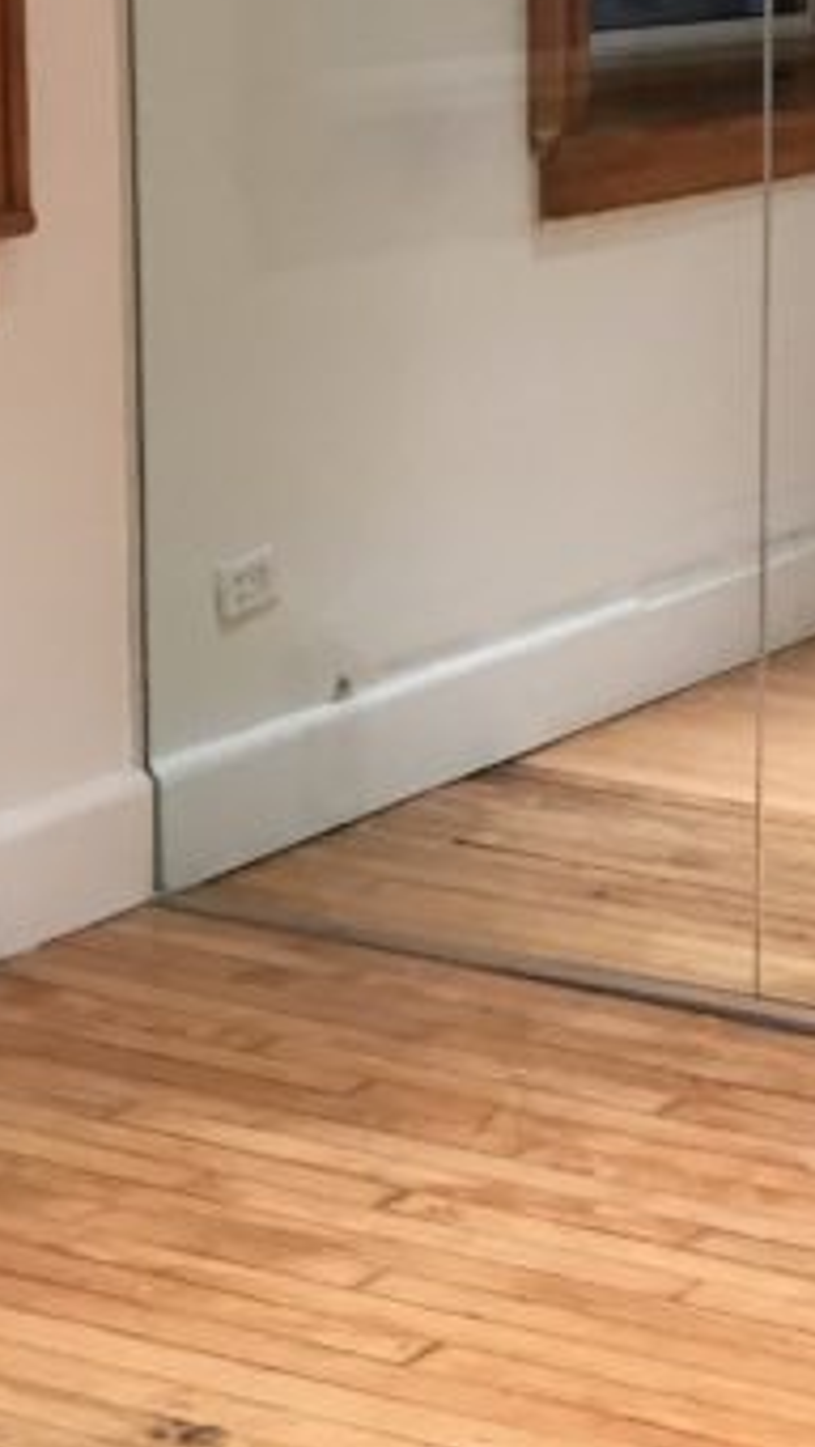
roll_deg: +0.3
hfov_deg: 12.1
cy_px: 339
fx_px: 3647
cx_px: 1239
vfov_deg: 22.2
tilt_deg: -5.4
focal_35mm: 95
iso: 80
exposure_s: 1/30
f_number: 2.2
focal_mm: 4.15
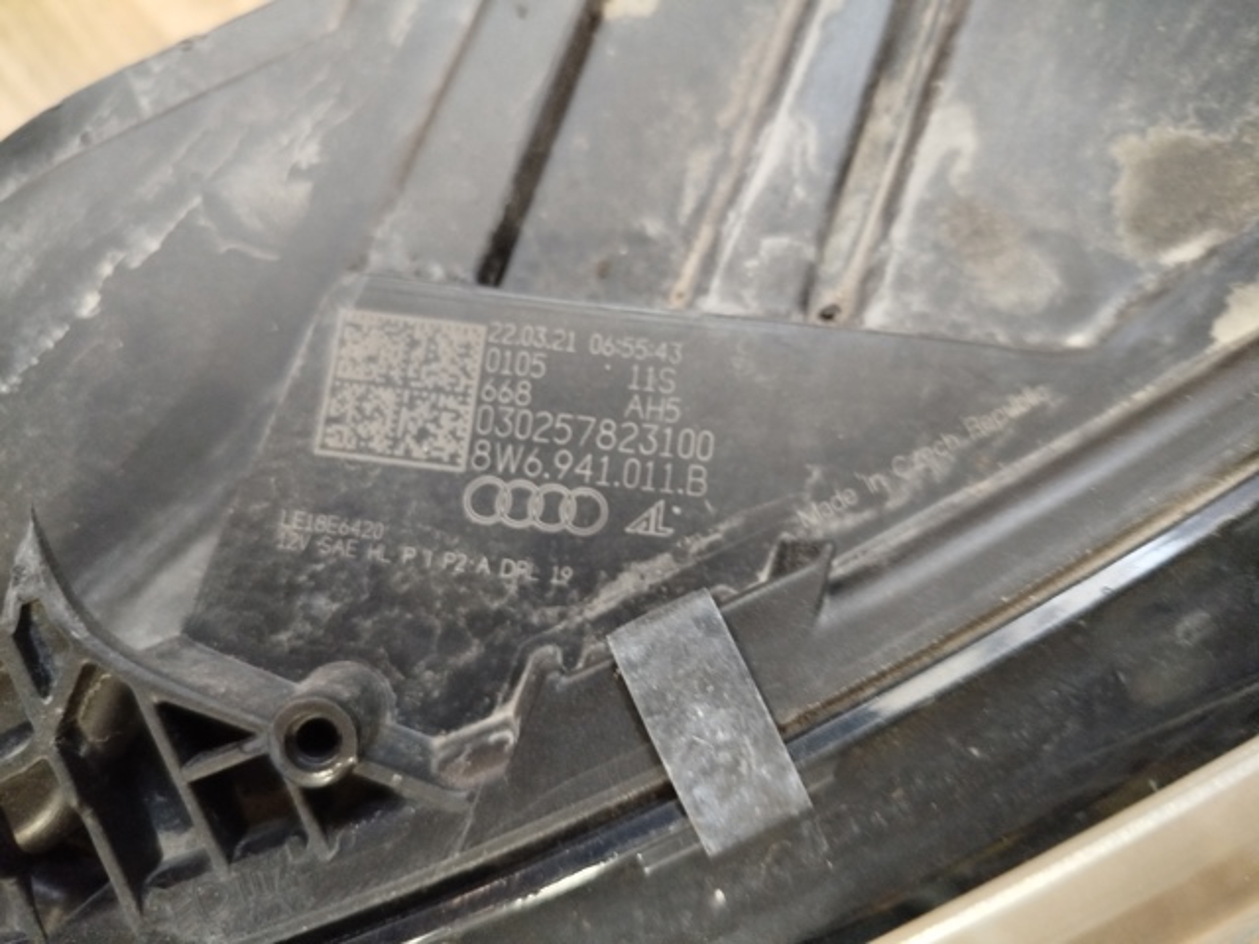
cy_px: 472
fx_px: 873
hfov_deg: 71.6
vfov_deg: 56.8
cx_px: 630
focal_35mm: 24
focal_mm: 5.31
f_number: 1.7
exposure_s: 1/20
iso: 500
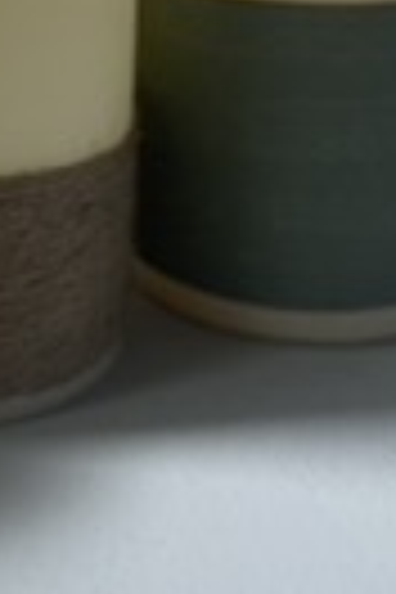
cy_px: -158
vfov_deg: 19.4
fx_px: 1617
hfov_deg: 13.8
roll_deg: +0.2
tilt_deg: -11.3
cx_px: 40
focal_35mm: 98
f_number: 1.6
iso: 125
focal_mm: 5.1
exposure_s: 1/66
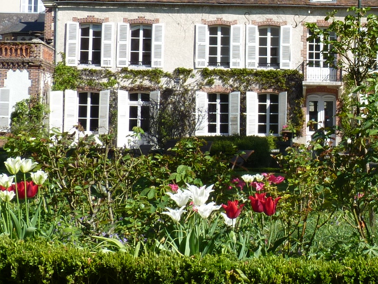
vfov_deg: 15.1
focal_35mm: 97
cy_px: 55
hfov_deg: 19.8
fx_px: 1059
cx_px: 350
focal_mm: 6.4
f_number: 5
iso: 80
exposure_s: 1/320
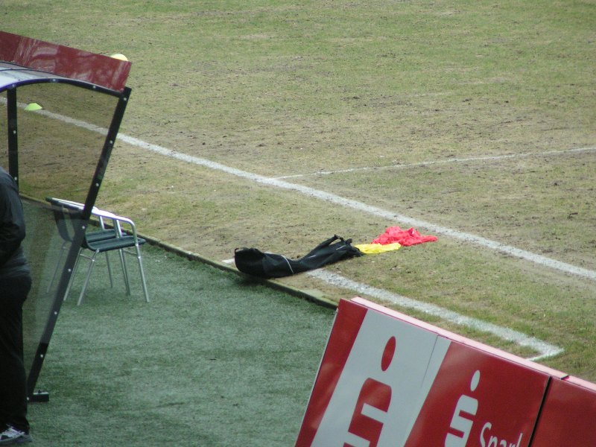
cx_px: 298
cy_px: 224
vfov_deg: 3.9
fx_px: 6543
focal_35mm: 380
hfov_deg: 5.2
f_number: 3.5
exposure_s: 1/320
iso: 200
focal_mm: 58
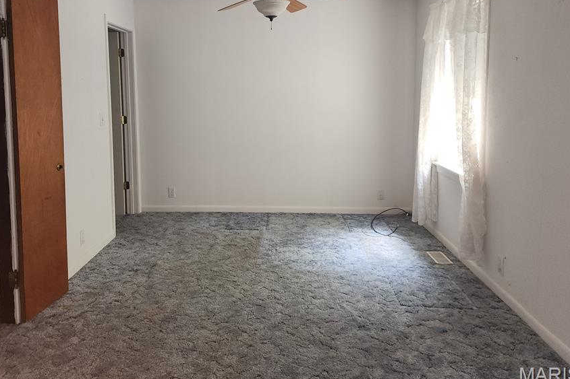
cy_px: 131
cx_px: 241
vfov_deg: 44.4
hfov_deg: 63.3
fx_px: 459
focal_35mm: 29
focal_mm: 6.4
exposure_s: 1/30
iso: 100
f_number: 1.8
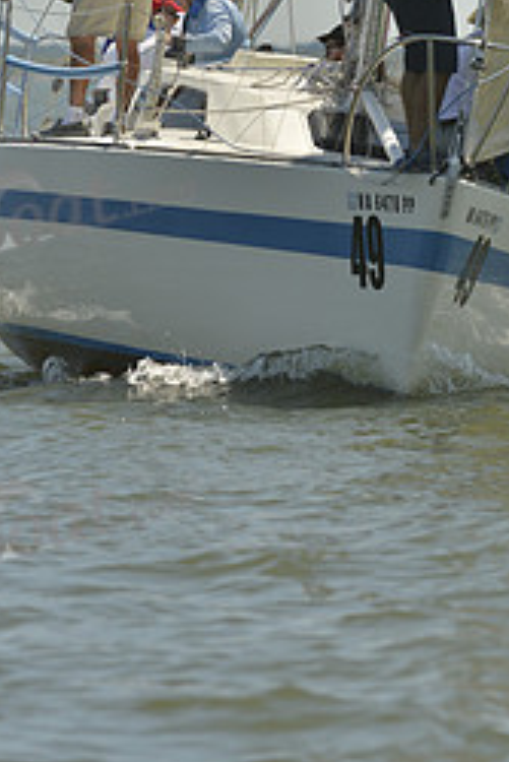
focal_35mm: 556
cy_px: 34
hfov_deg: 2.5
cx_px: 355
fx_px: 11775
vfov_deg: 3.7
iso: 200
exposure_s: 1/1600
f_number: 5.6
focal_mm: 240
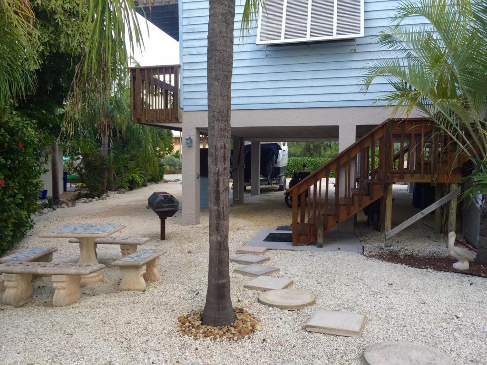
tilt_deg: -4.5
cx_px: 244
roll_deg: -2.1
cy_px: 182
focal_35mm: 29
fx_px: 408
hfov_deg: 61.7
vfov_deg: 48.2
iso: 32
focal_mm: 4.15
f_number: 2.2
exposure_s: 1/206
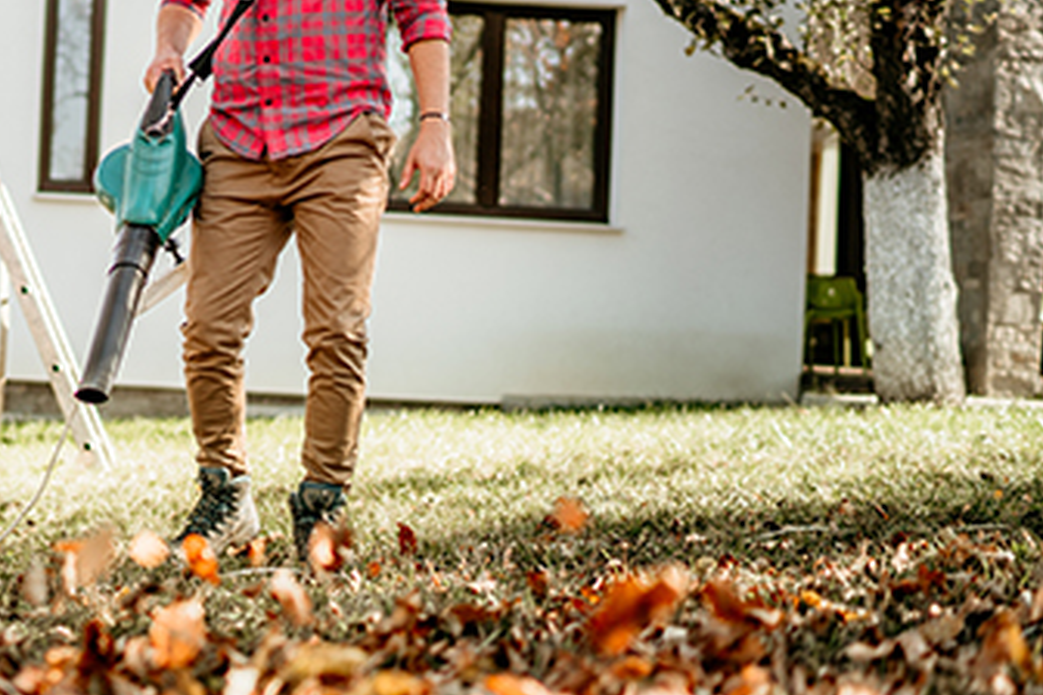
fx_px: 2115
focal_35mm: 73
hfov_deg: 26.5
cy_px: 253
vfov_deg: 18.6
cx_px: 43
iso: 100
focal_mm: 35
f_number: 1.4
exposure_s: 1/1600
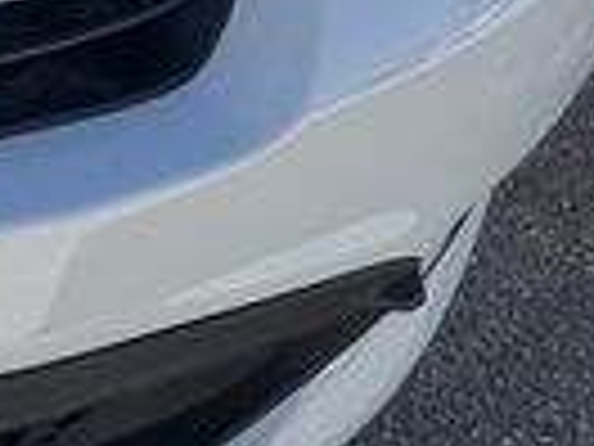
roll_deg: +1.0
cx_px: -850
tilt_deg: -28.8
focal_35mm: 145
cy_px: -572
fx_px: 2488
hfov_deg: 11.3
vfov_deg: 9.3
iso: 80
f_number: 1.78
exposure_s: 1/3096
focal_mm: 6.76
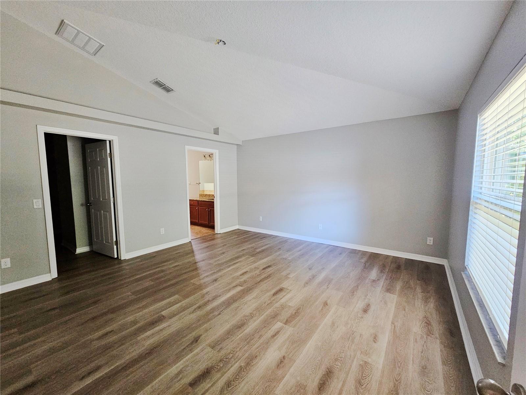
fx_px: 198
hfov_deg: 106.2
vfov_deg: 89.9
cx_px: 263
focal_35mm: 13
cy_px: 198
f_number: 2.2
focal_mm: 2.2
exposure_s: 1/30
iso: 500
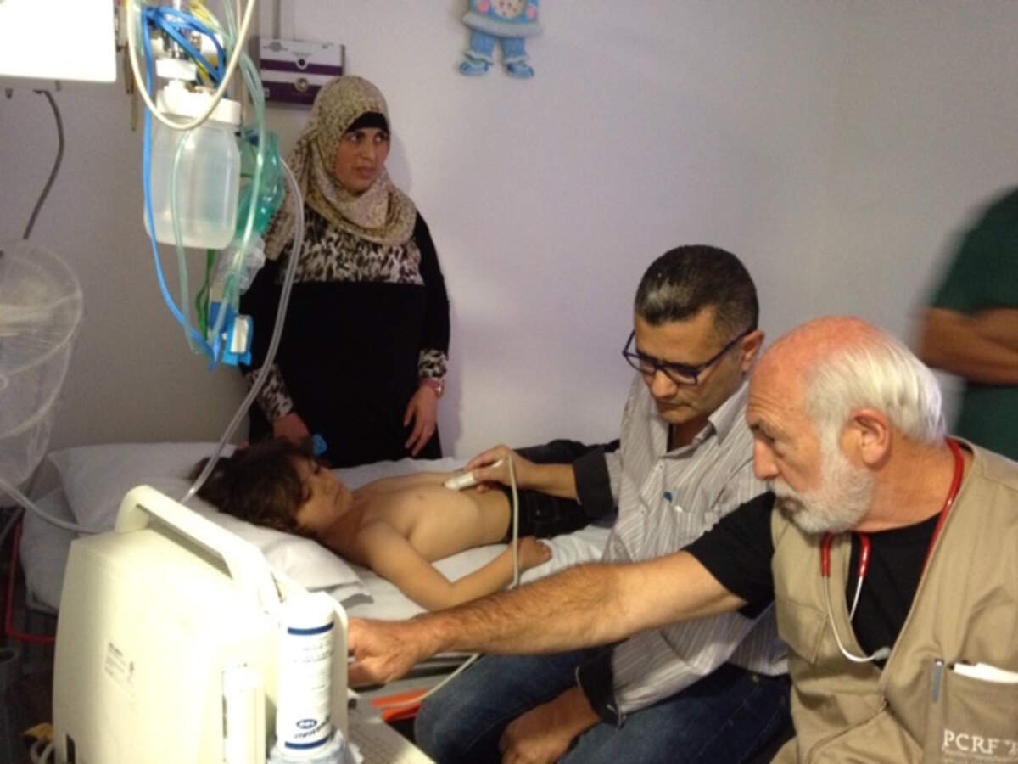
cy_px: 382
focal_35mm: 35
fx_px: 1029
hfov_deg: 52.6
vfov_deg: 40.7
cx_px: 509
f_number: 2.4
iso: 400
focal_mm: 4.28
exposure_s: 1/15
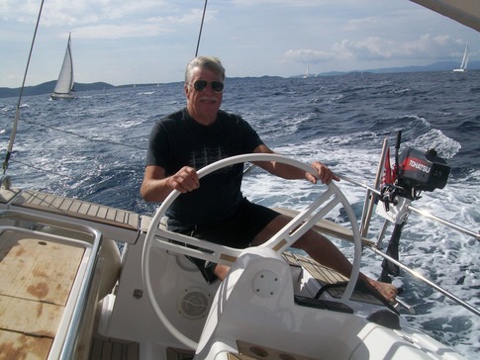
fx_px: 499
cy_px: 180
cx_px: 240
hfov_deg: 51.3
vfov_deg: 39.7
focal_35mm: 36
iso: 64
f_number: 4.8
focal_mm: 6
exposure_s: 1/1000
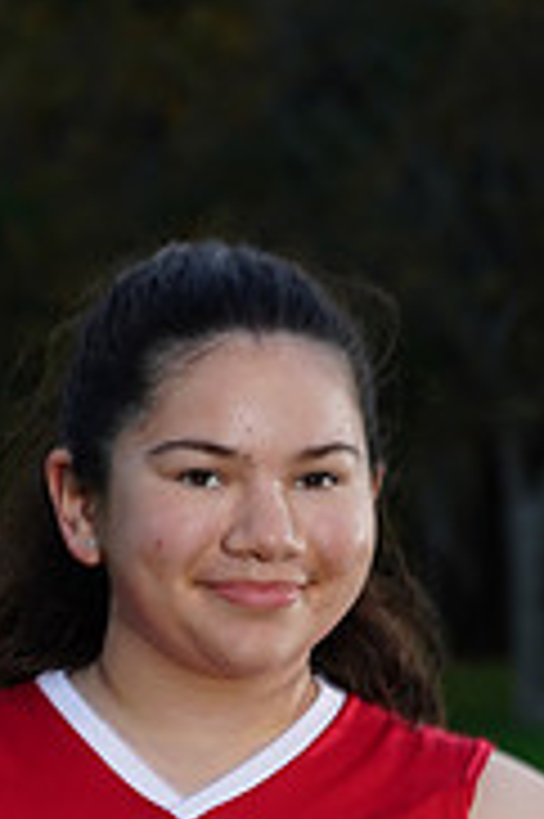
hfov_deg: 2.8
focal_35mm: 492
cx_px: 128
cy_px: 1017
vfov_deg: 4.2
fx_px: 11172
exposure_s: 1/20
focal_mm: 154
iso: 320
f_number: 10
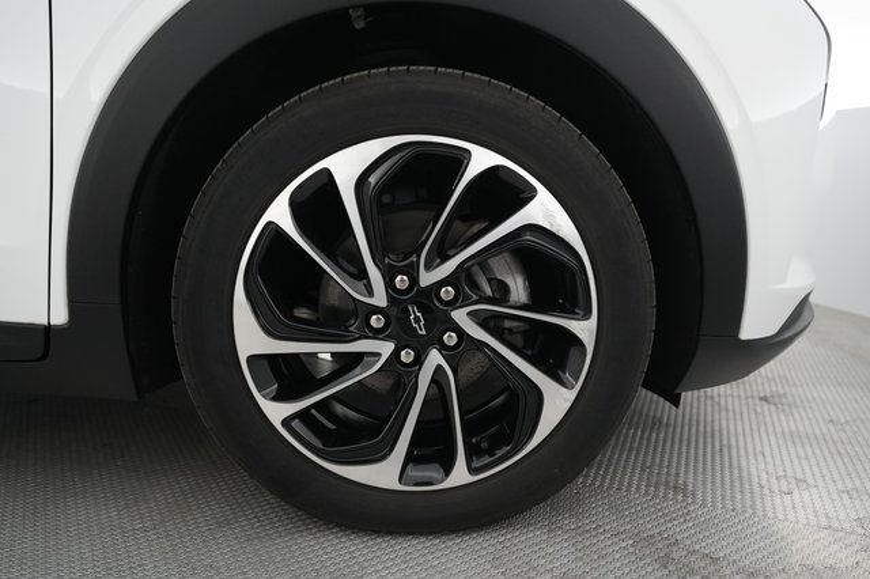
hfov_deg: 69.4
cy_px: 290
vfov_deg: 49.5
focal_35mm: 26
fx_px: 628
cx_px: 435
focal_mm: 26
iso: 3200
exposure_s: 1/125
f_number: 4
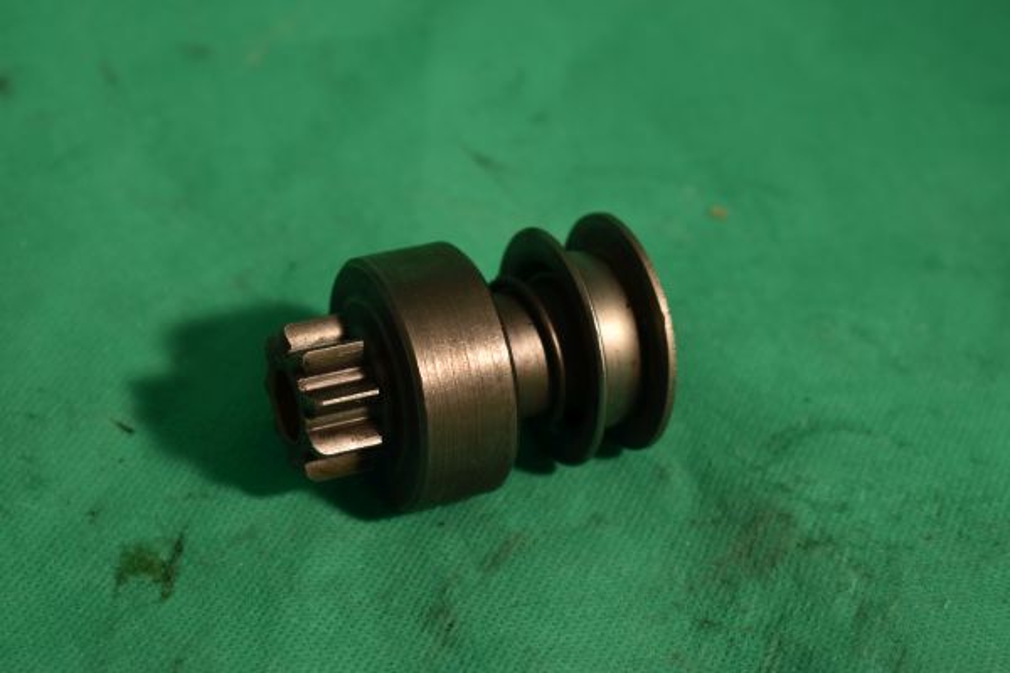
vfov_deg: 16.6
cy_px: 336
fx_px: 2314
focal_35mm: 82
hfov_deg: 24.6
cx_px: 505
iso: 400
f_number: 5.6
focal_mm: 55
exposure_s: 1/125
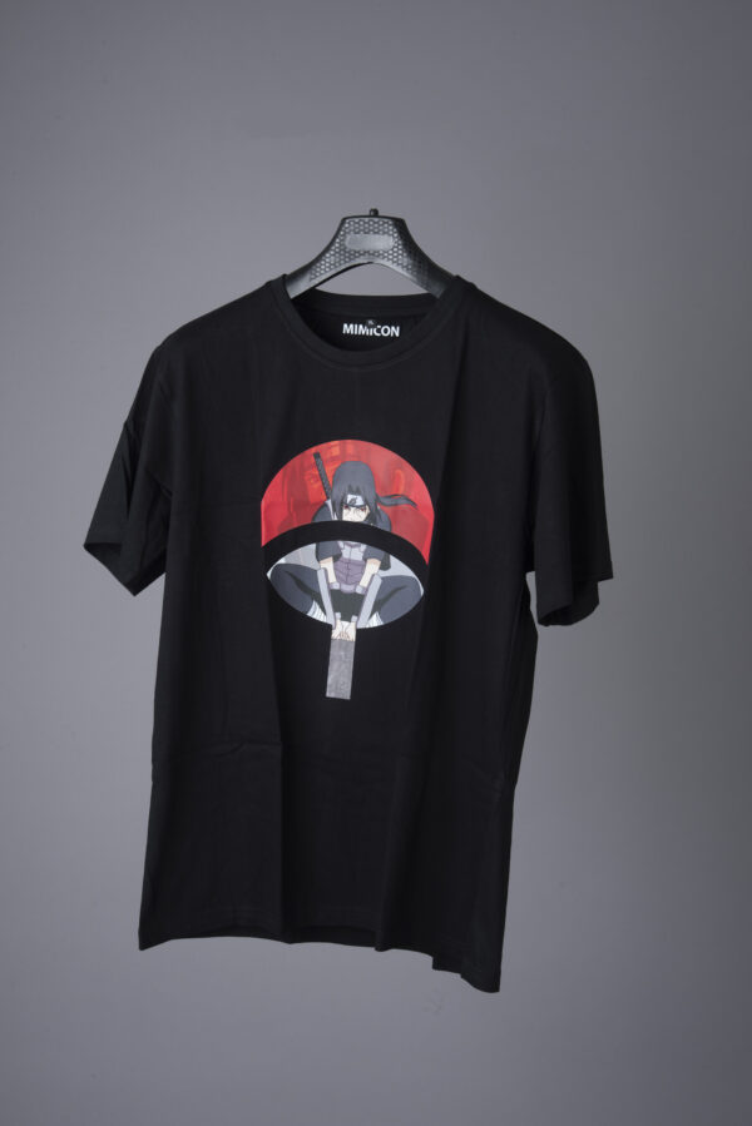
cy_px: 563
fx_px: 1816
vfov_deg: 34.5
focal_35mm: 58
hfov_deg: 23.4
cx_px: 376
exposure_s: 1/160
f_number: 13
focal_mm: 58
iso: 100
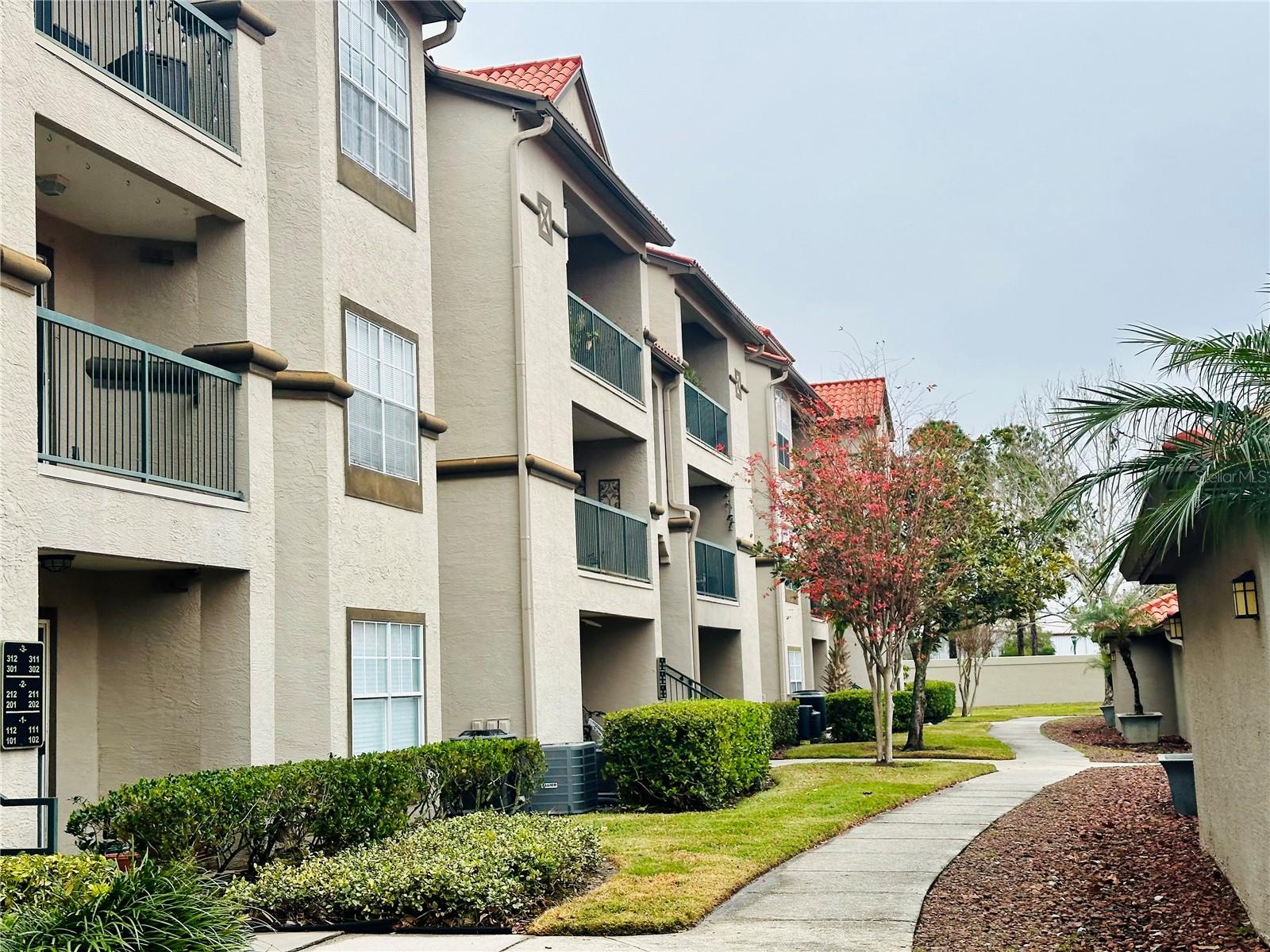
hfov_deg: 39.7
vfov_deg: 30.3
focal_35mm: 48
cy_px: 476
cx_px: 635
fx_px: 1761
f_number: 1.78
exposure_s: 1/1323
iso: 64
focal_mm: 6.86
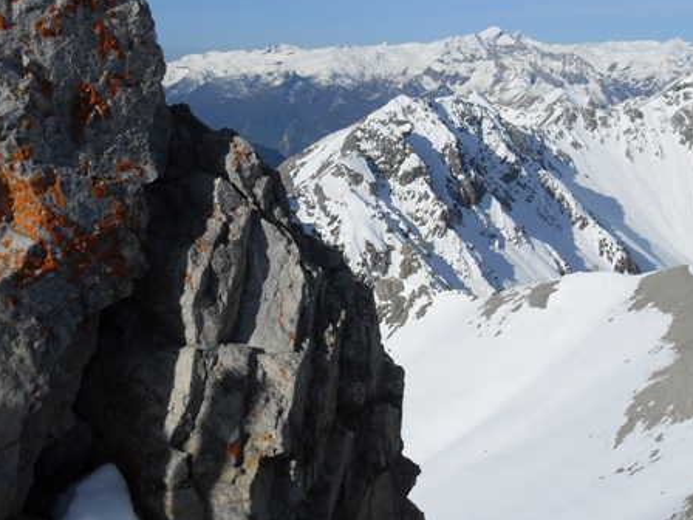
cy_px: 228
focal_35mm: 50
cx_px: 463
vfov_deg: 29.1
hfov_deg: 37.8
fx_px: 1001
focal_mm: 6.3
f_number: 7
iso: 80
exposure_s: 1/750
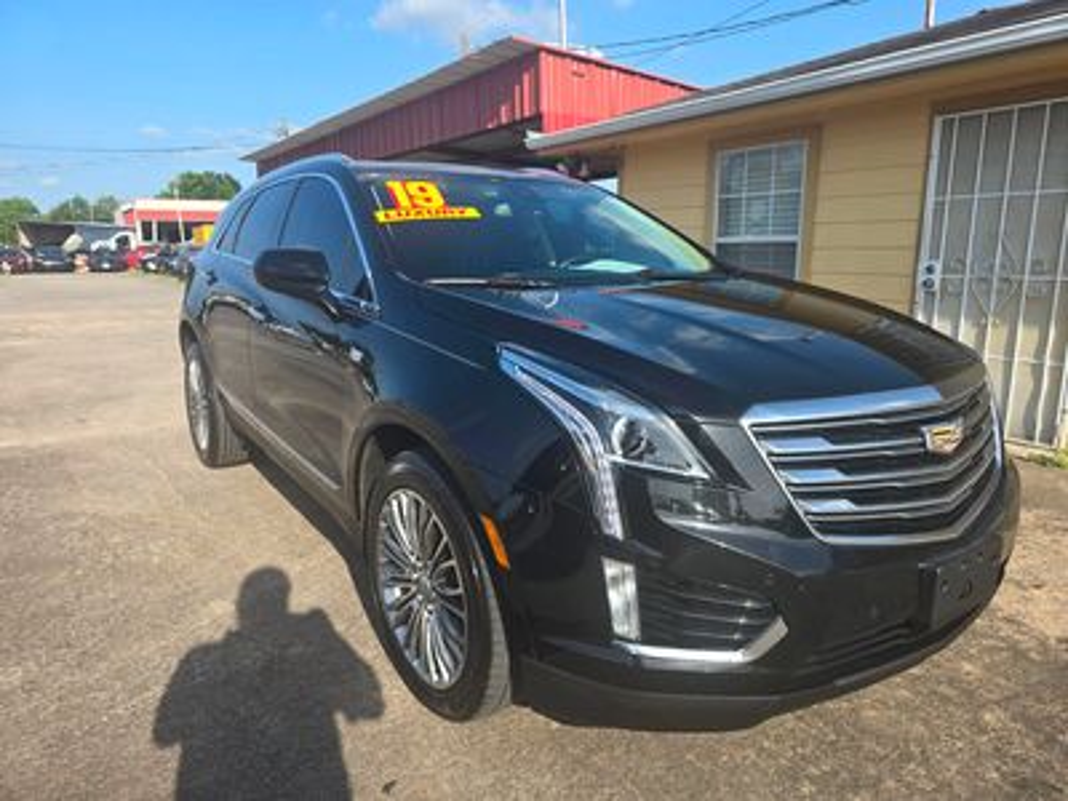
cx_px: 534
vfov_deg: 58.9
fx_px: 710
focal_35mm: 23
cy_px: 400
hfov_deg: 73.9
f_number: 1.7
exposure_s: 1/483
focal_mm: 6.3
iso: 12
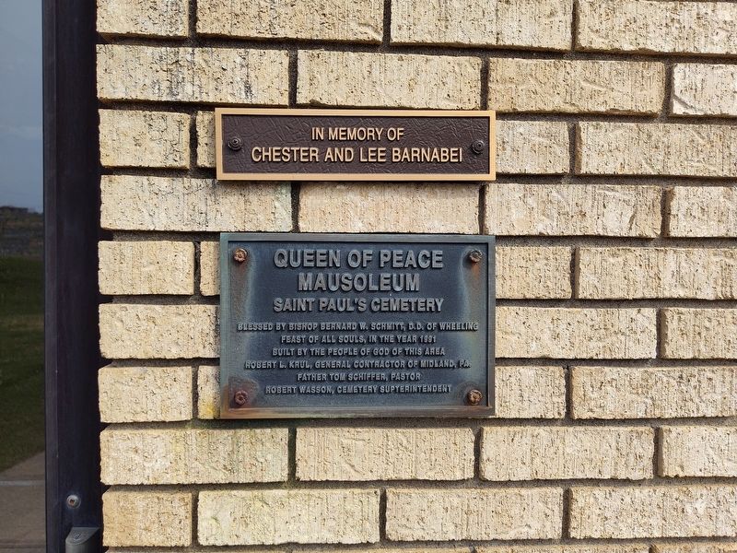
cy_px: 276
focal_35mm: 23
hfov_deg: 73.9
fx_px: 490
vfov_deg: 58.9
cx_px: 368
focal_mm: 5.56
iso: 100
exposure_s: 1/1089
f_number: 1.8
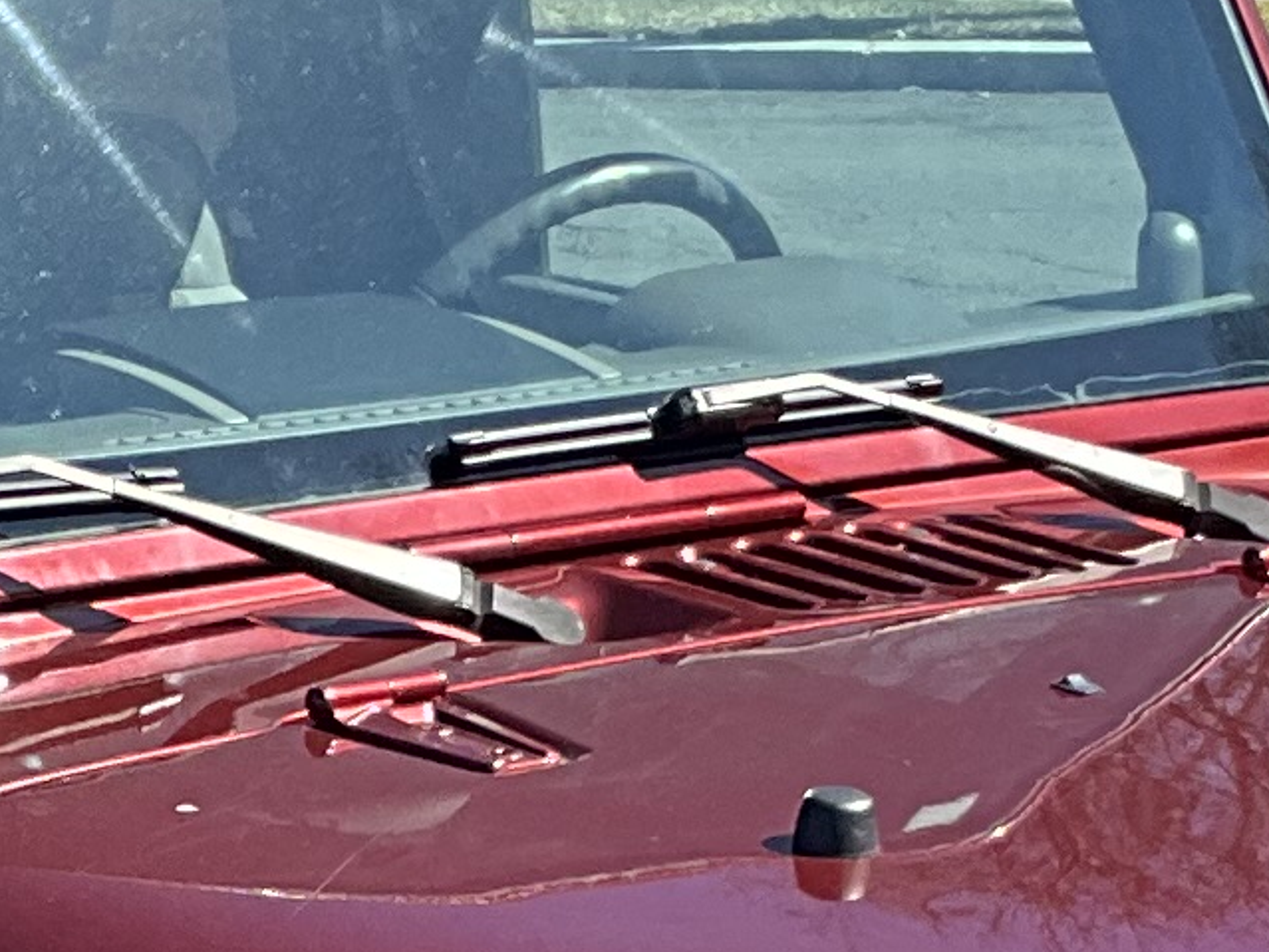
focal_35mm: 183
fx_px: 6707
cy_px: 1361
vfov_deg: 8.0
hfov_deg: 10.8
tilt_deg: -15.4
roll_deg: +0.4
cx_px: 248
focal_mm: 3
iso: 25
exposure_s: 1/691
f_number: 1.8
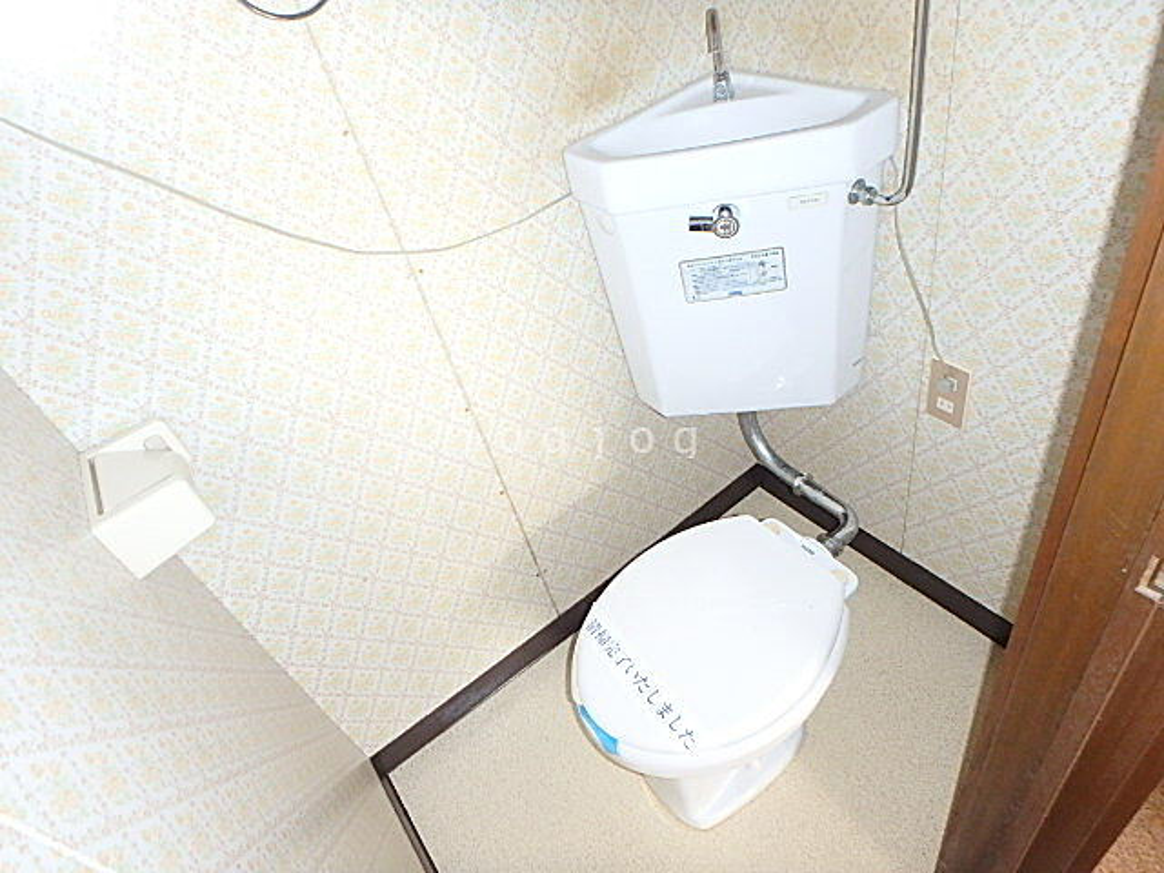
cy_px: 436
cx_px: 582
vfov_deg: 63.4
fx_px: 706
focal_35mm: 21
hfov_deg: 79.0
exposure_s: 1/30
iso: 400
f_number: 3.5
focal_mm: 3.7
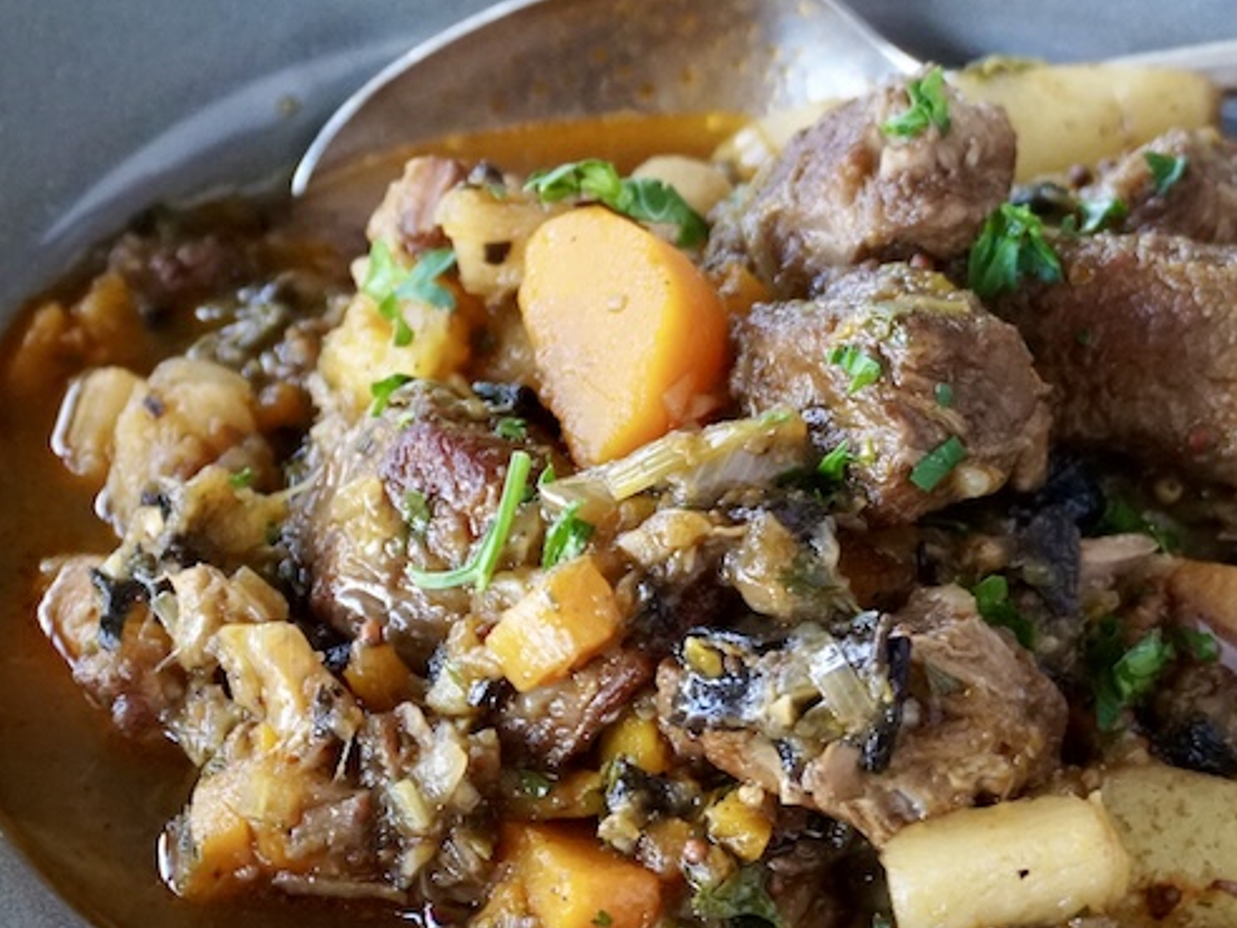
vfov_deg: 8.2
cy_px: 572
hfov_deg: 11.0
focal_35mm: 180
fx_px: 6432
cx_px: 365
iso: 2000
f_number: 5
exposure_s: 1/160
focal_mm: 48
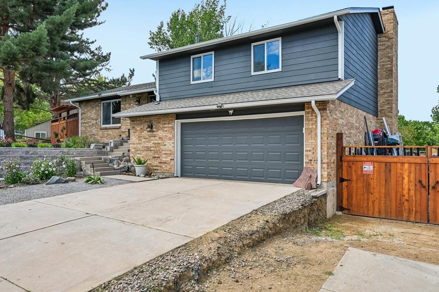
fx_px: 325
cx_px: 196
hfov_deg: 67.8
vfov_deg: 48.3
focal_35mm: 27
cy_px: 126
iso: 64
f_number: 9
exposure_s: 1/100
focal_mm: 19.5
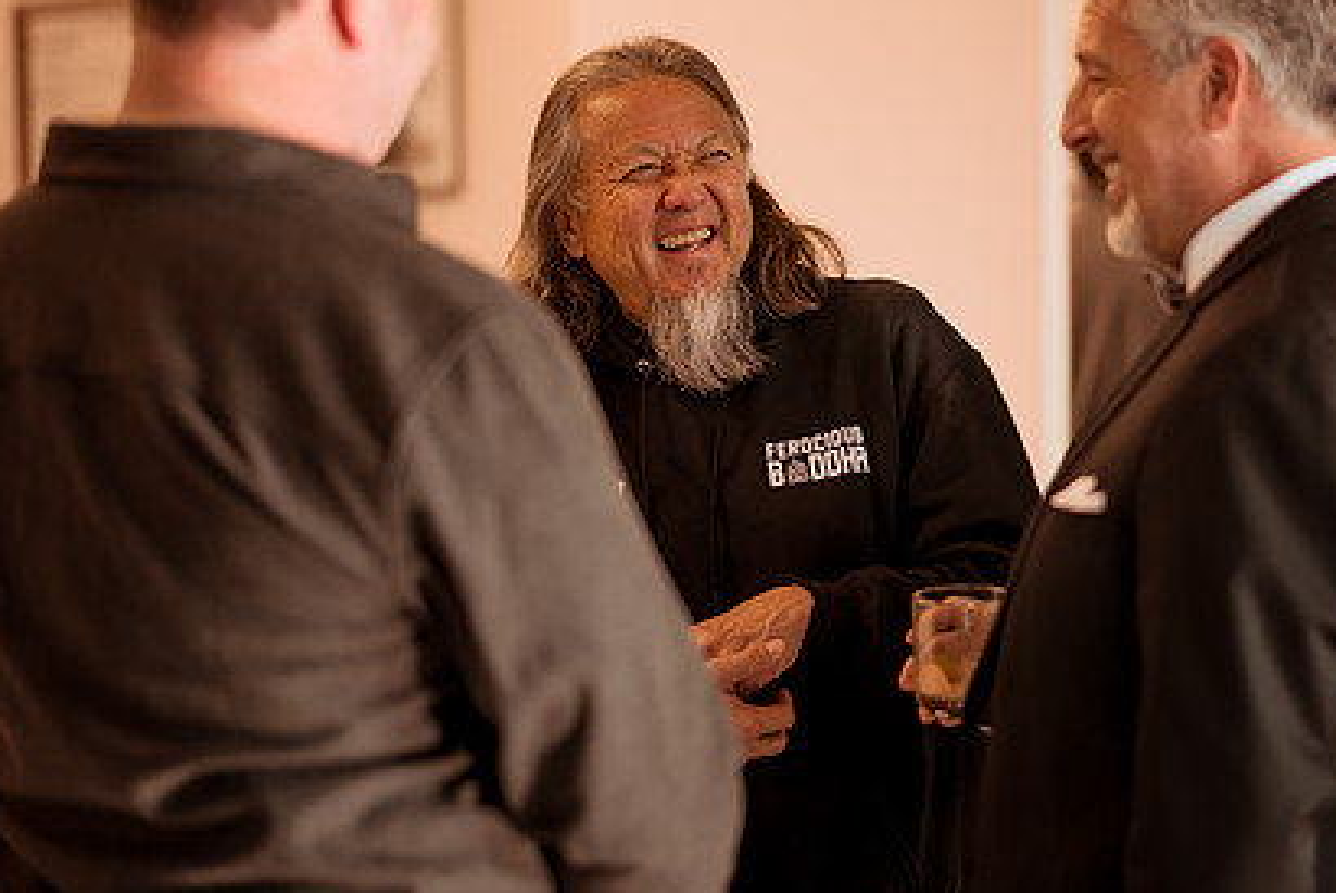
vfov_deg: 16.7
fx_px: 3045
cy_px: 337
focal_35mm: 82
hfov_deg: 24.6
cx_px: 867
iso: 200
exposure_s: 1/200
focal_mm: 58
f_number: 1.4
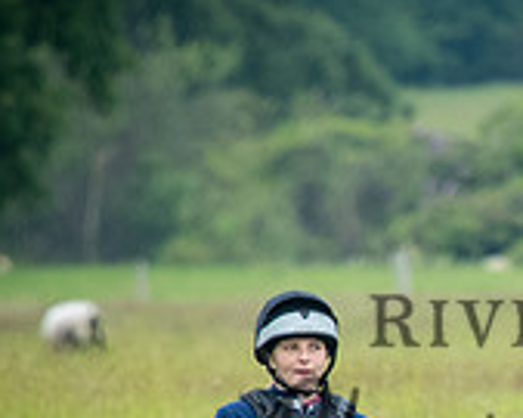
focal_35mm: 2029
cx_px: 1025
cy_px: 578
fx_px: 31388
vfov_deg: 0.8
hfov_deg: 1.0
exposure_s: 1/800
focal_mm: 300
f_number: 5.6
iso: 1250
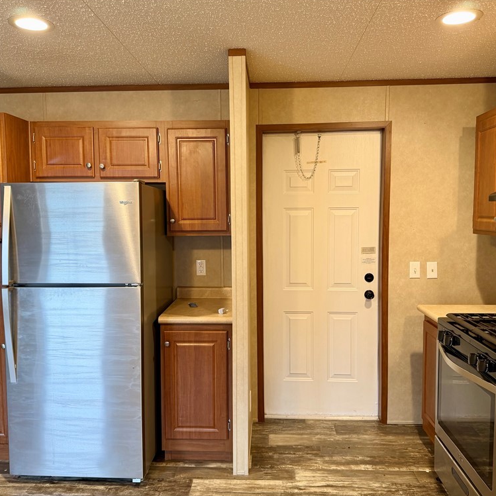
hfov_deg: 55.6
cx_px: 246
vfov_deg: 55.6
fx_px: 470
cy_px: 248
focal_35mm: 29
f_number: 1.78
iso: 160
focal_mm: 6.76
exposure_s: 1/60
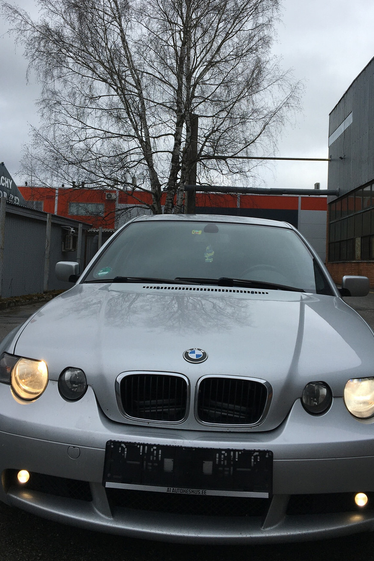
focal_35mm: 37
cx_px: 198
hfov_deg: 35.9
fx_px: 576
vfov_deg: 51.5
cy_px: 223
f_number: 2.2
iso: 25
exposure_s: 1/1148
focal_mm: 4.15
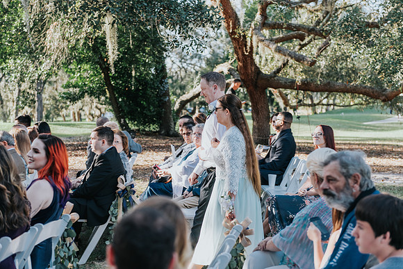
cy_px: 134
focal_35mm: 70
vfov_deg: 19.5
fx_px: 784
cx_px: 202
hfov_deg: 28.8
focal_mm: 70
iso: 100
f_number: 4
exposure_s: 1/160
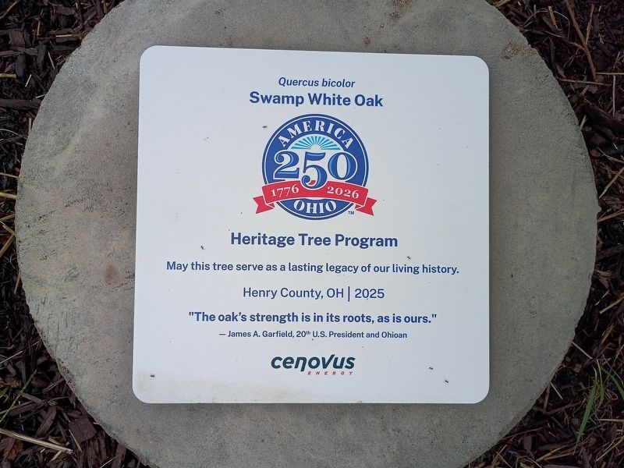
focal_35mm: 29
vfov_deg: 48.2
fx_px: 523
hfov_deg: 61.7
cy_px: 234
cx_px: 312
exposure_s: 1/342
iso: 100
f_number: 1.8
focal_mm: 4.27
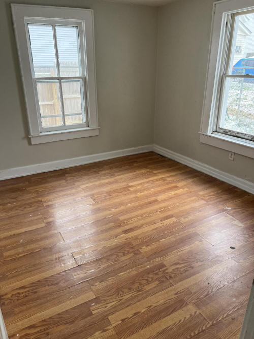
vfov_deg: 67.3
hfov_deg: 53.0
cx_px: 127
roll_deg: +0.4
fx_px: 254
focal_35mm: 26
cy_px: 170
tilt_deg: -21.1
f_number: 1.5
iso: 80
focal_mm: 5.7
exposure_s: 1/121
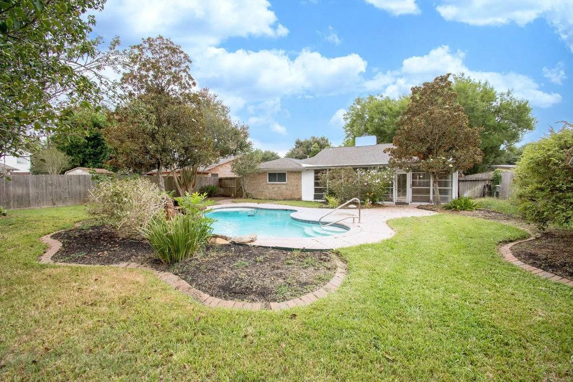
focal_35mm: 15
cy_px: 191
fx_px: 239
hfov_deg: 100.4
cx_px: 286
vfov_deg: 77.3
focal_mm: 10
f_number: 8
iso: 360
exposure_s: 1/500
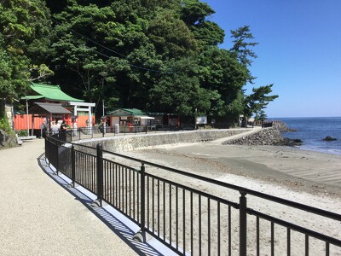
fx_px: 305
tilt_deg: -0.3
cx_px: 170
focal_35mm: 31
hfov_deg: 58.4
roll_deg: +1.9
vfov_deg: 45.4
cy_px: 128
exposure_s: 1/994
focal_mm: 3.3
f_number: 2.4
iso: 25
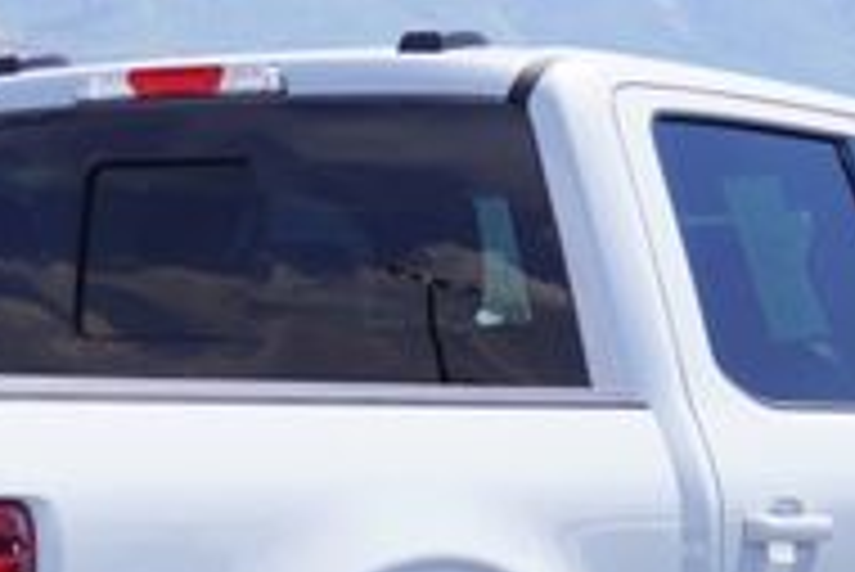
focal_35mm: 147
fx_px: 3486
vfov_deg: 9.2
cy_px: 815
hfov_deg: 13.9
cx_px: 112
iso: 100
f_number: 9
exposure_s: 1/125
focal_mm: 29
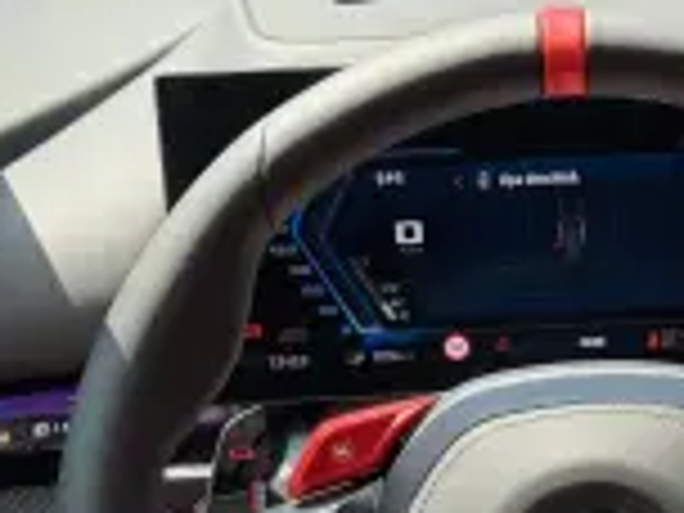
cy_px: 536
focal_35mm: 114
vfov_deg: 12.8
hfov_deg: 17.1
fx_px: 2253
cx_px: 572
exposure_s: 1/522
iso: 64
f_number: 1.78
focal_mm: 6.76
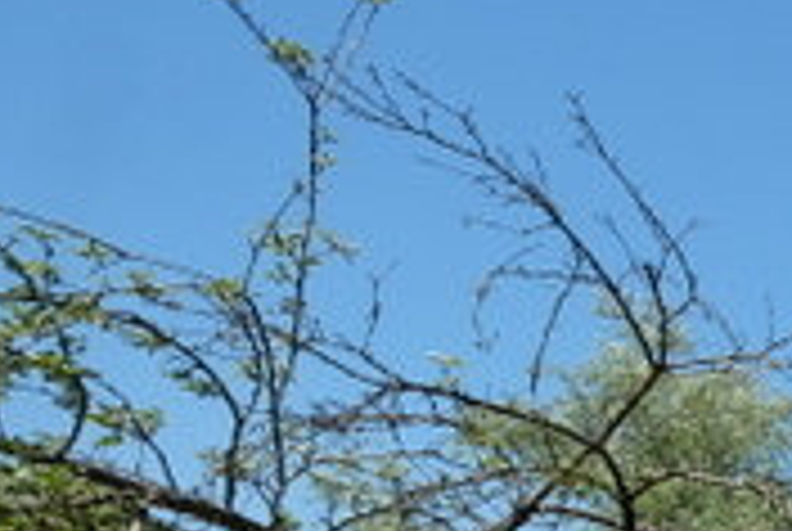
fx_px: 1499
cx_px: 1778
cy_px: 819
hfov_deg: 16.5
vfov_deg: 17.8
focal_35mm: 68
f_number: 6.4
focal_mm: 10
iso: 200
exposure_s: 1/400
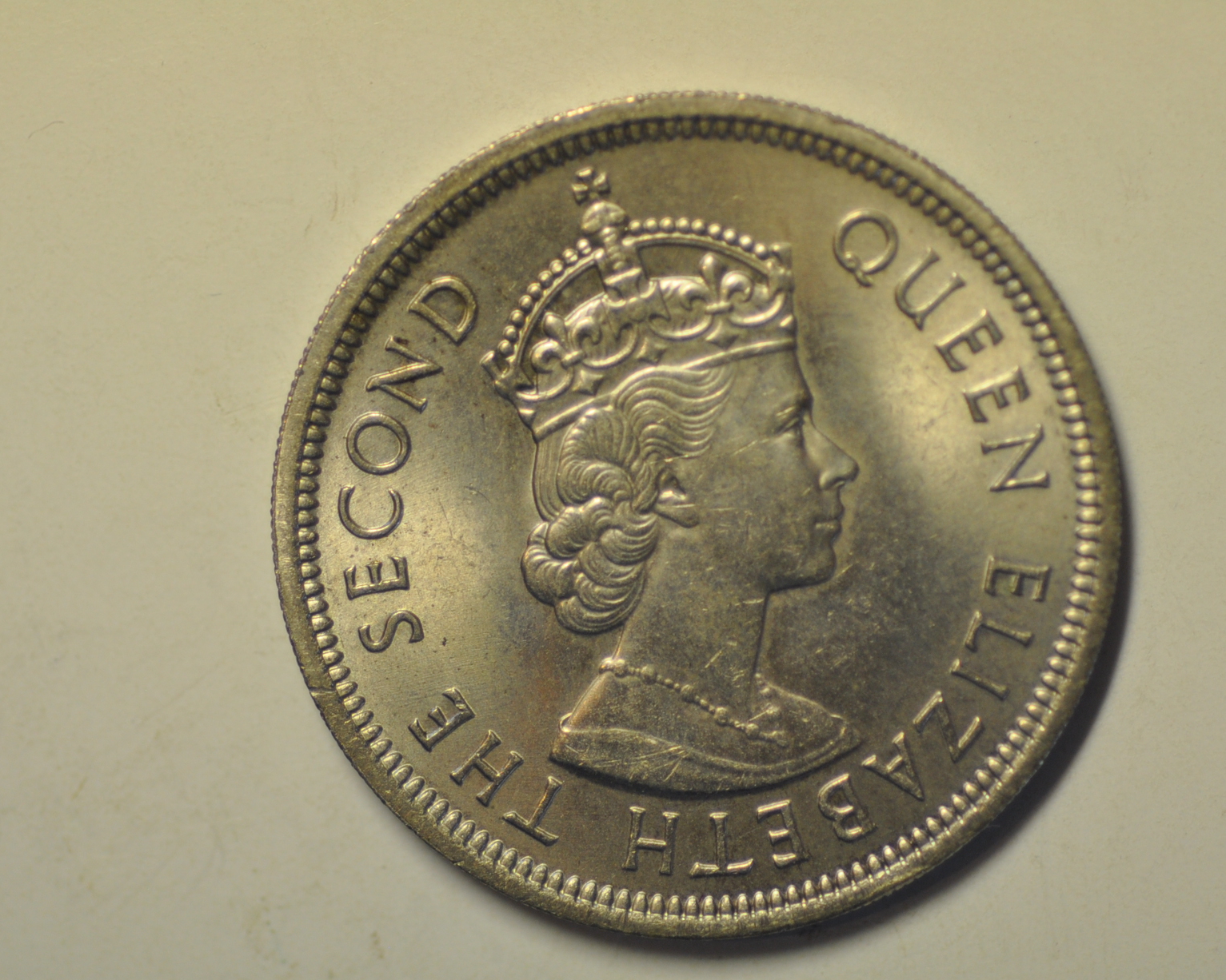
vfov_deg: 13.1
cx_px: 699
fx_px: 4281
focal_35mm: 118
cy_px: 536
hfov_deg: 16.3
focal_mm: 60
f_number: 4
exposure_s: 1/250
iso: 450
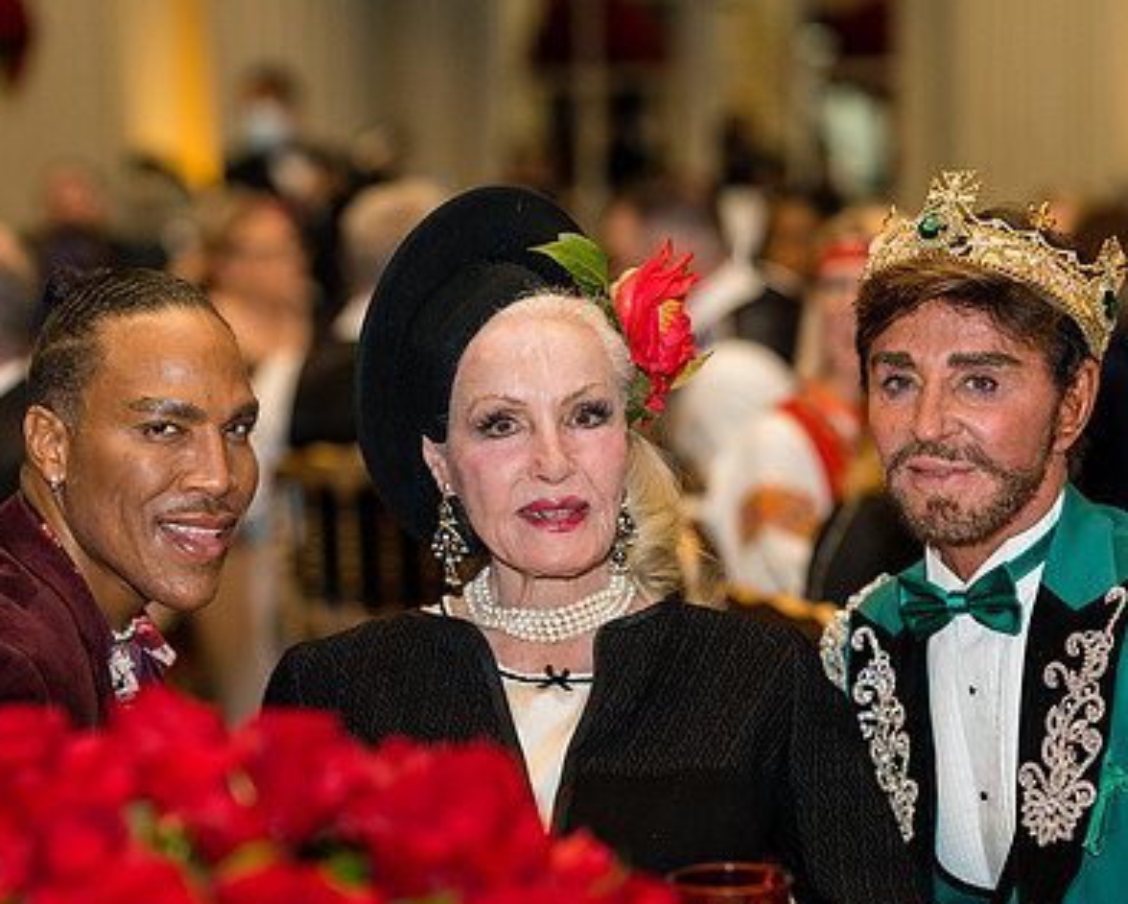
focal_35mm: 118
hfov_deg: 16.3
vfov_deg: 13.1
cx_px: 492
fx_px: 3941
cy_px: 488
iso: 1000
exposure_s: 1/200
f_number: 2
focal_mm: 85
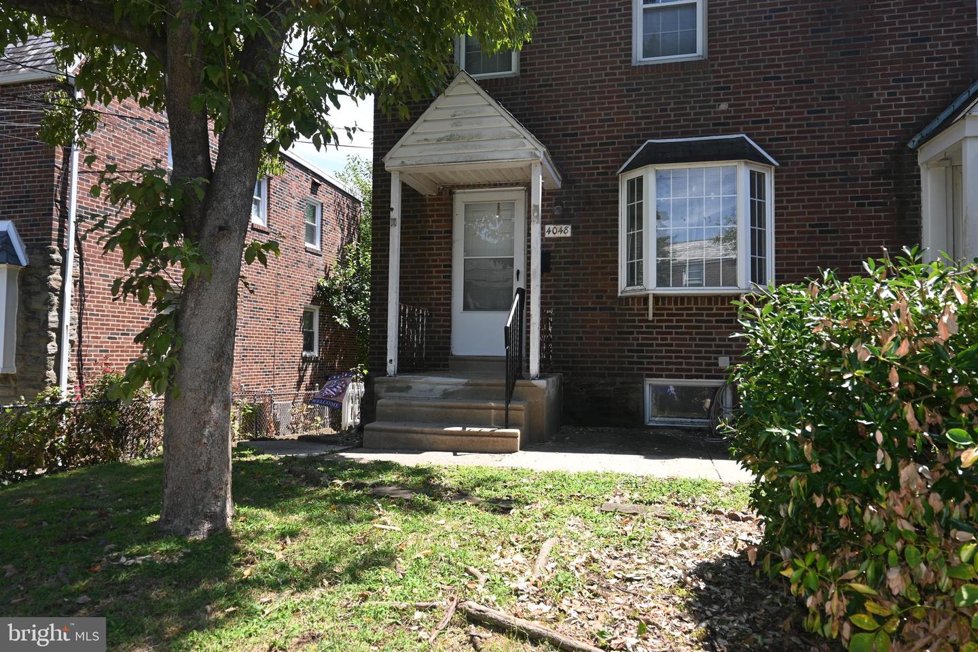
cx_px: 489
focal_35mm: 24
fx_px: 652
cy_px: 326
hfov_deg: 73.7
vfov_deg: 53.1
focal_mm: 16
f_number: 5.6
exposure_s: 1/200
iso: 100
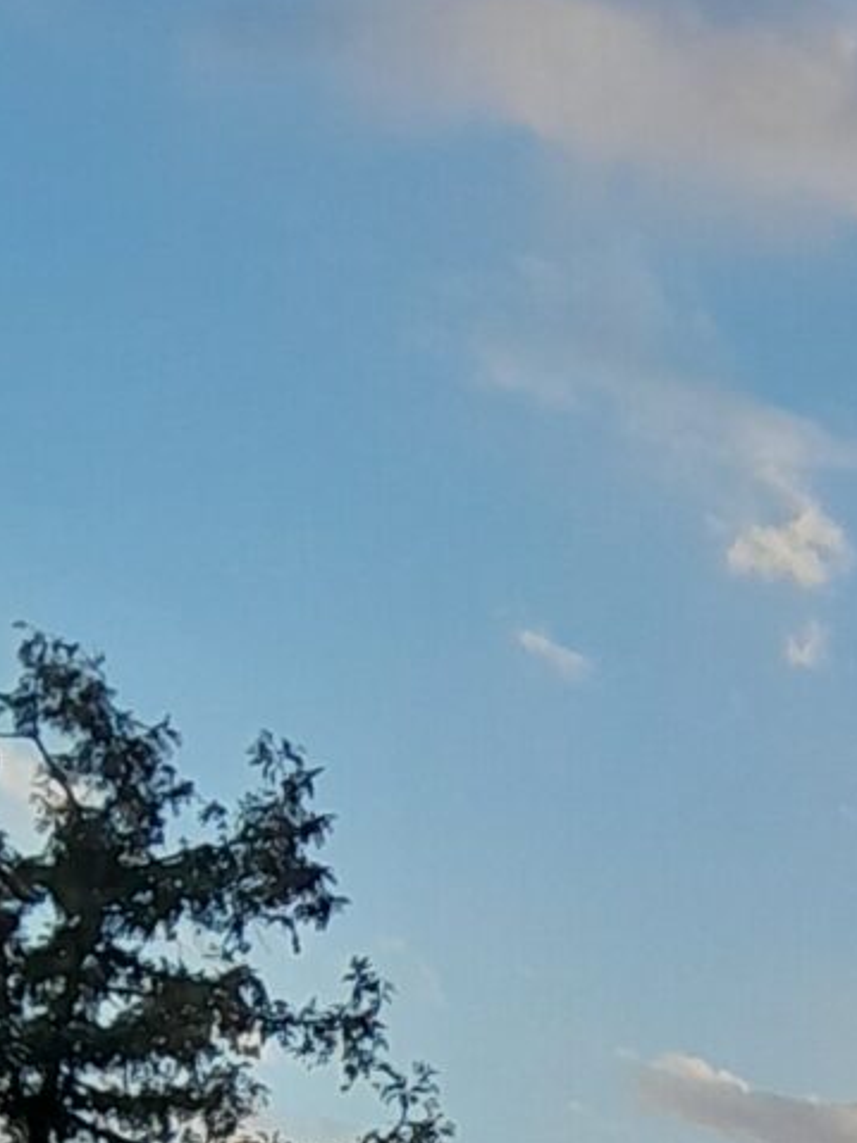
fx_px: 4590
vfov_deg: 12.7
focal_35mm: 139
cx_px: 1709
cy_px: 2186
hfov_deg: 9.9
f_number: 1.8
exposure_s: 1/100
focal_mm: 3.98
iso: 40
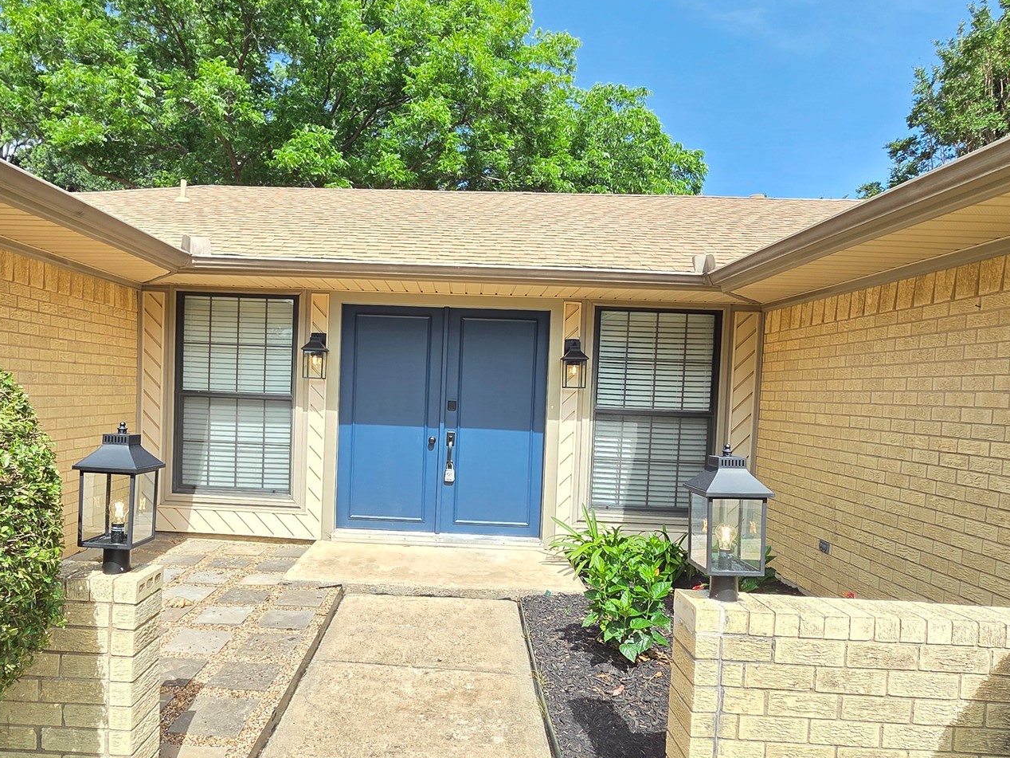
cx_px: 440
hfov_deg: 78.6
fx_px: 613
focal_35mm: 21
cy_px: 419
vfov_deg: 63.3
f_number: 2.2
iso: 50
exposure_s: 1/641
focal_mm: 2.2
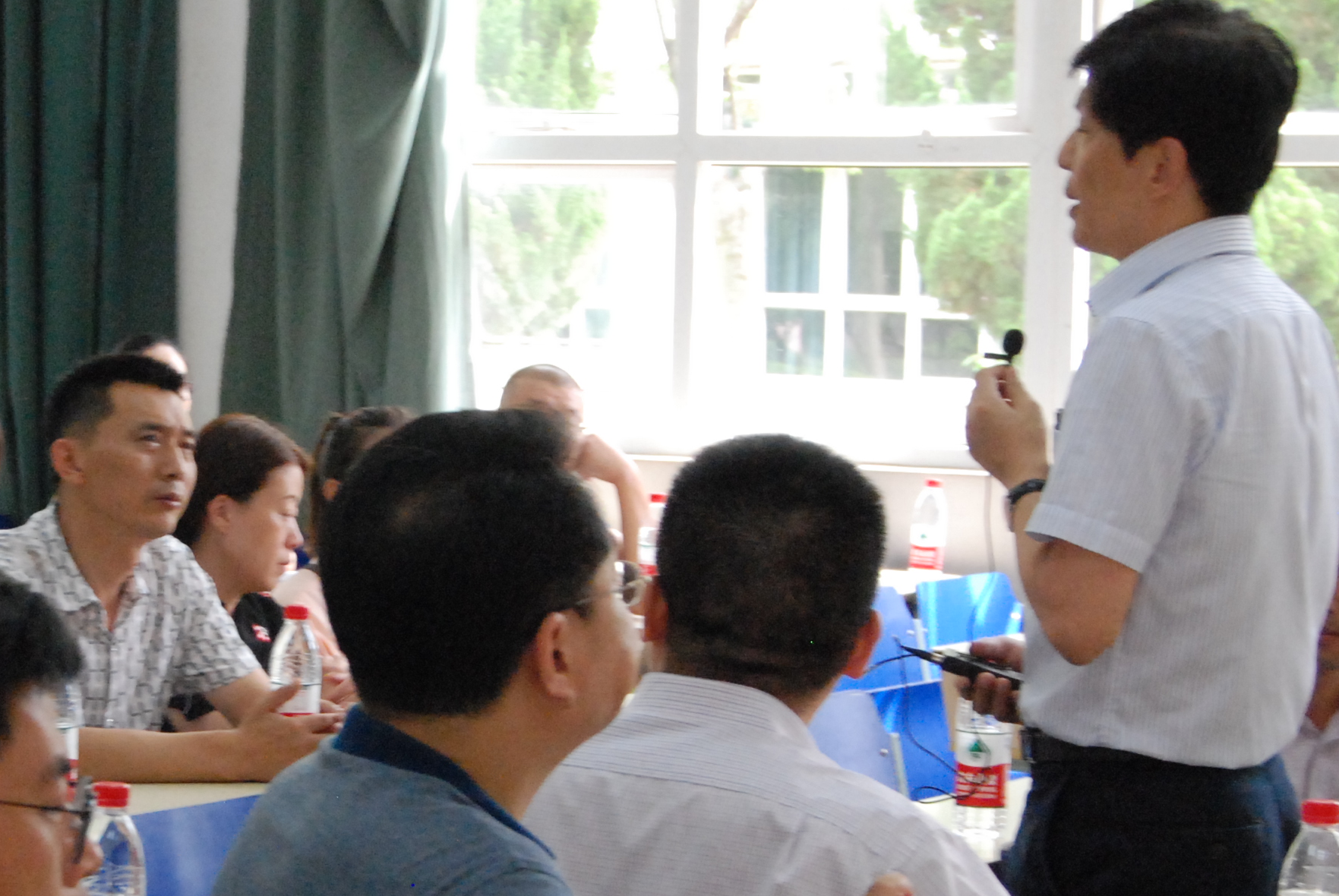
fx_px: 4171
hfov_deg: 18.0
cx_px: 150
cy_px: 597
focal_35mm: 112
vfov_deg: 12.2
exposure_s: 1/80
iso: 1600
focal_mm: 34
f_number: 6.3
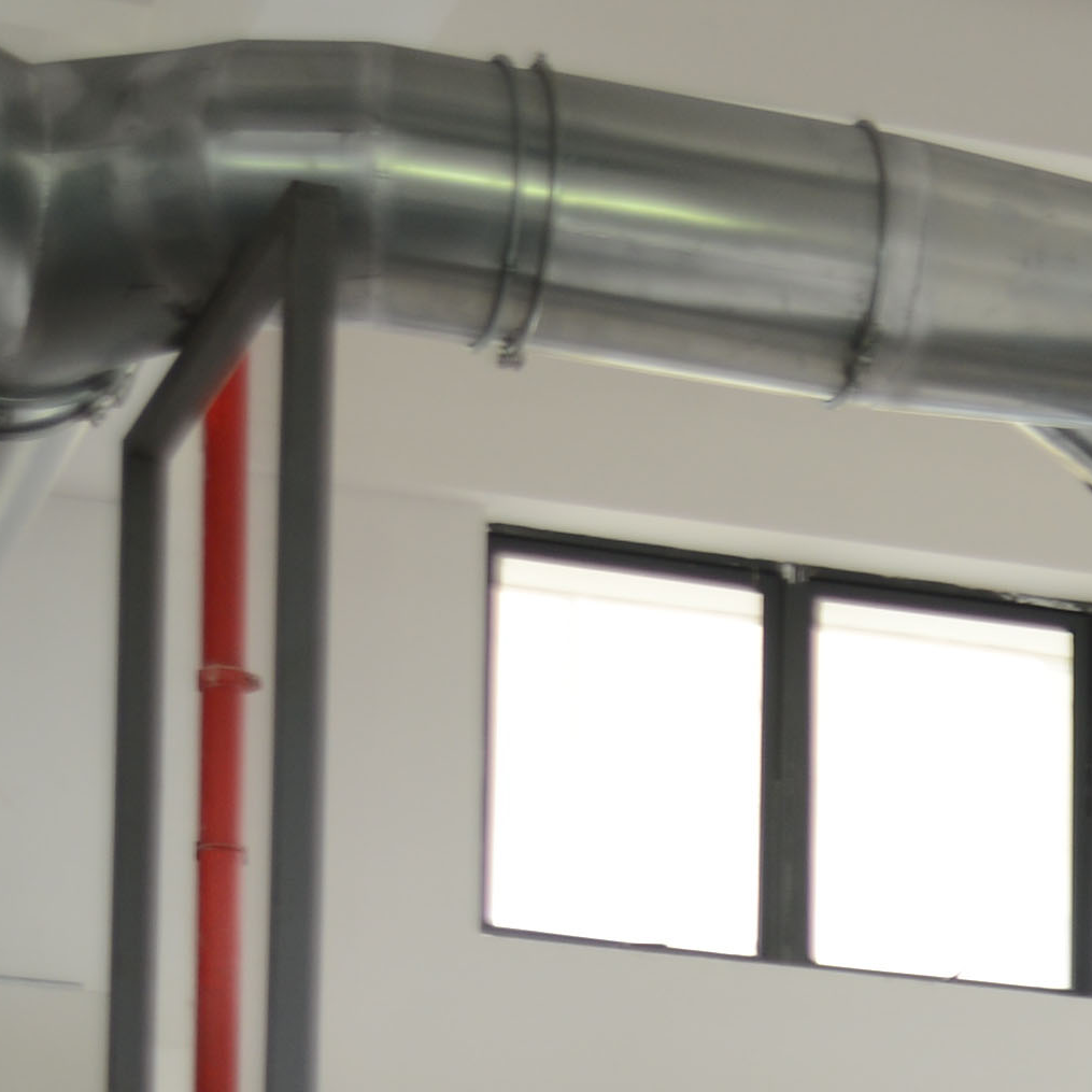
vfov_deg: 8.7
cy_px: 2435
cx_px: 1835
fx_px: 6603
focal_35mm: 185
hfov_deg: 9.1
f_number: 3
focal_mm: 30
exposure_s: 1/15
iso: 100
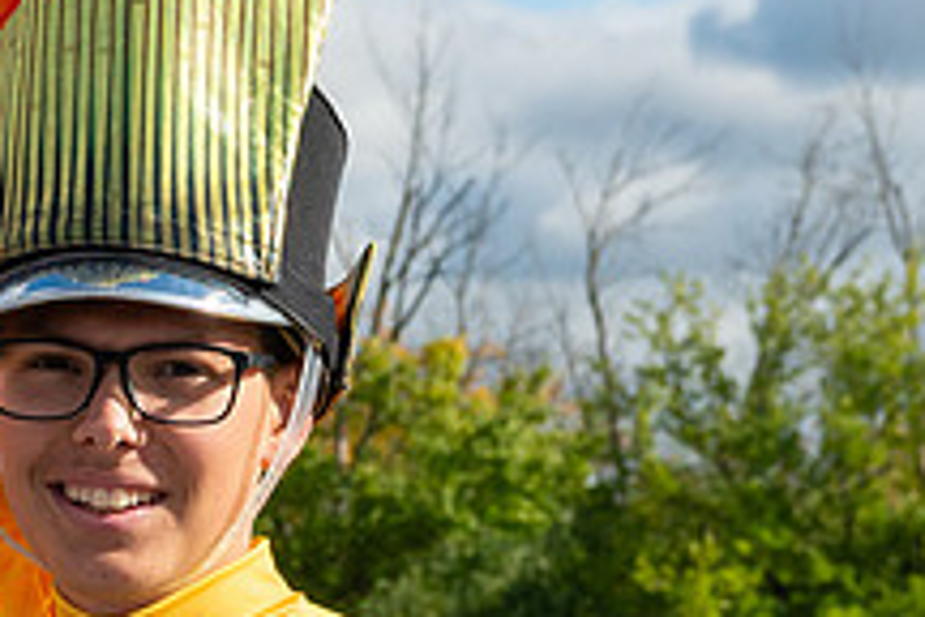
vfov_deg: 5.4
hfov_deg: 8.1
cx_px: 82
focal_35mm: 252
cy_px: 709
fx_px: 6474
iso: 1600
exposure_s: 1/3200
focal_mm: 70
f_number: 10
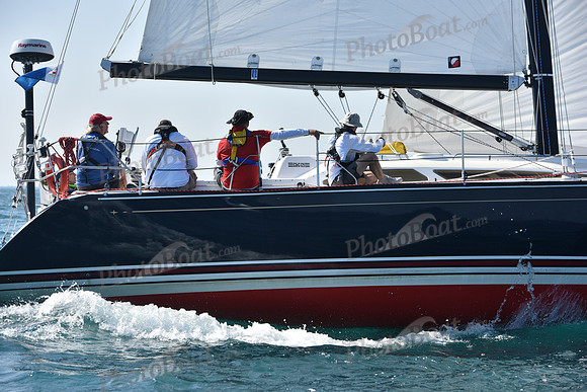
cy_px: 196
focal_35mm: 110
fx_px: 1794
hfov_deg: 18.6
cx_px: 294
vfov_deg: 12.5
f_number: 5.6
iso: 250
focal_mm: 110
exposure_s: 1/1600
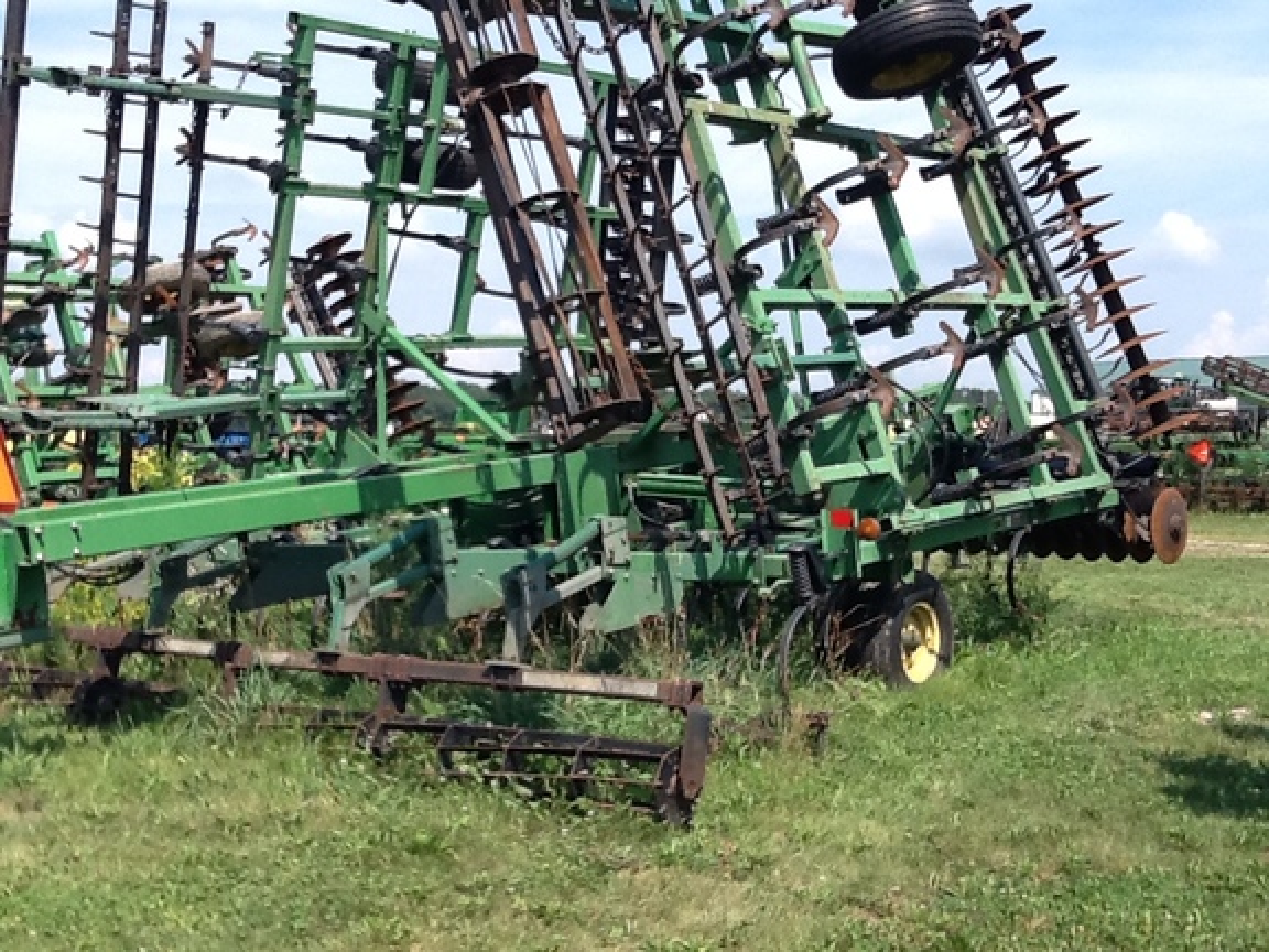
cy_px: 476
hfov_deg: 42.9
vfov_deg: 32.9
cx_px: 634
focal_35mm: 44
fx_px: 1613
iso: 40
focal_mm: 2.03
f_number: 2.4
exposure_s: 1/891
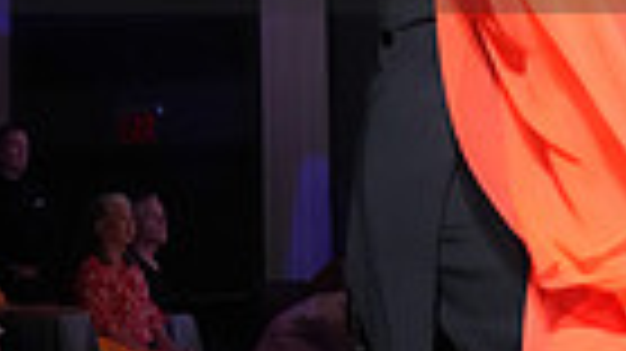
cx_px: 601
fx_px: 2323
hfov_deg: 15.1
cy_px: -135
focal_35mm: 140
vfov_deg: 8.5
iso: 4000
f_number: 4.5
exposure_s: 1/250
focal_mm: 32
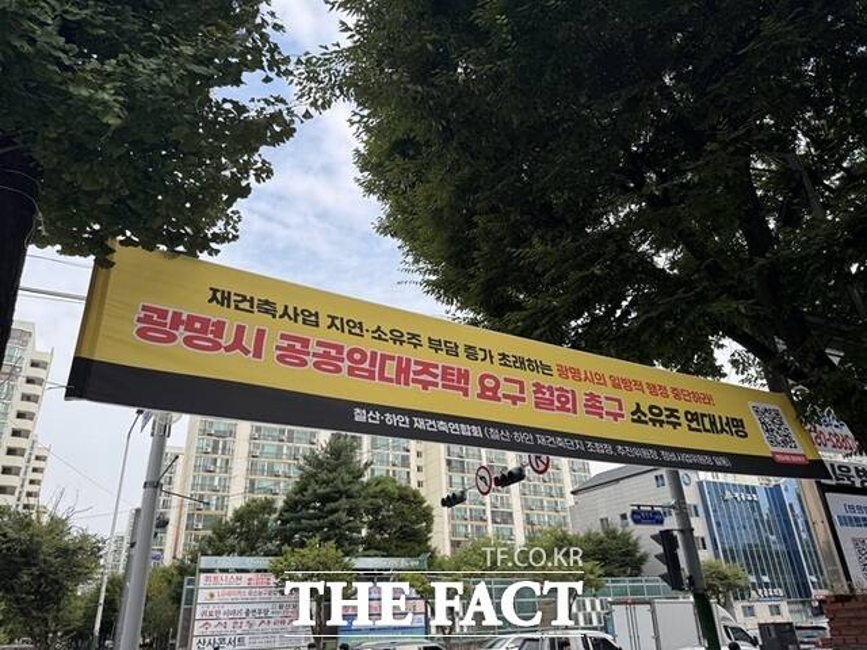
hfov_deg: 71.6
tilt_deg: +27.2
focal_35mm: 24
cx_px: 434
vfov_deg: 56.8
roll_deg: +2.4
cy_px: 325
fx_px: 601
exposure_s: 1/1261
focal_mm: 6.76
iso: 80
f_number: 1.78
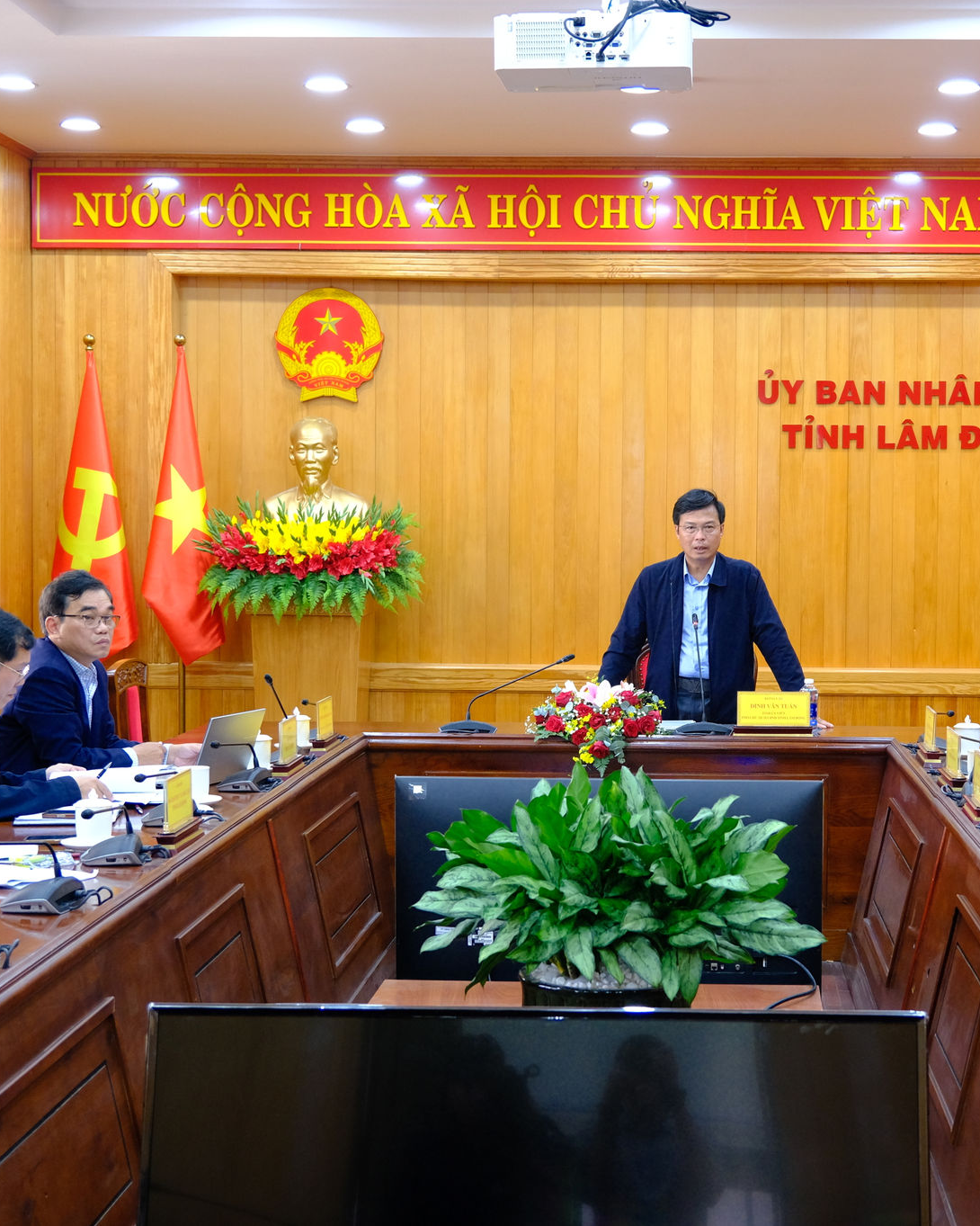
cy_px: 613
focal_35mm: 55
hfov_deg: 27.5
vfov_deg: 34.2
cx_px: 641
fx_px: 1994
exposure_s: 1/80
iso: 1250
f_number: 4
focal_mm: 26
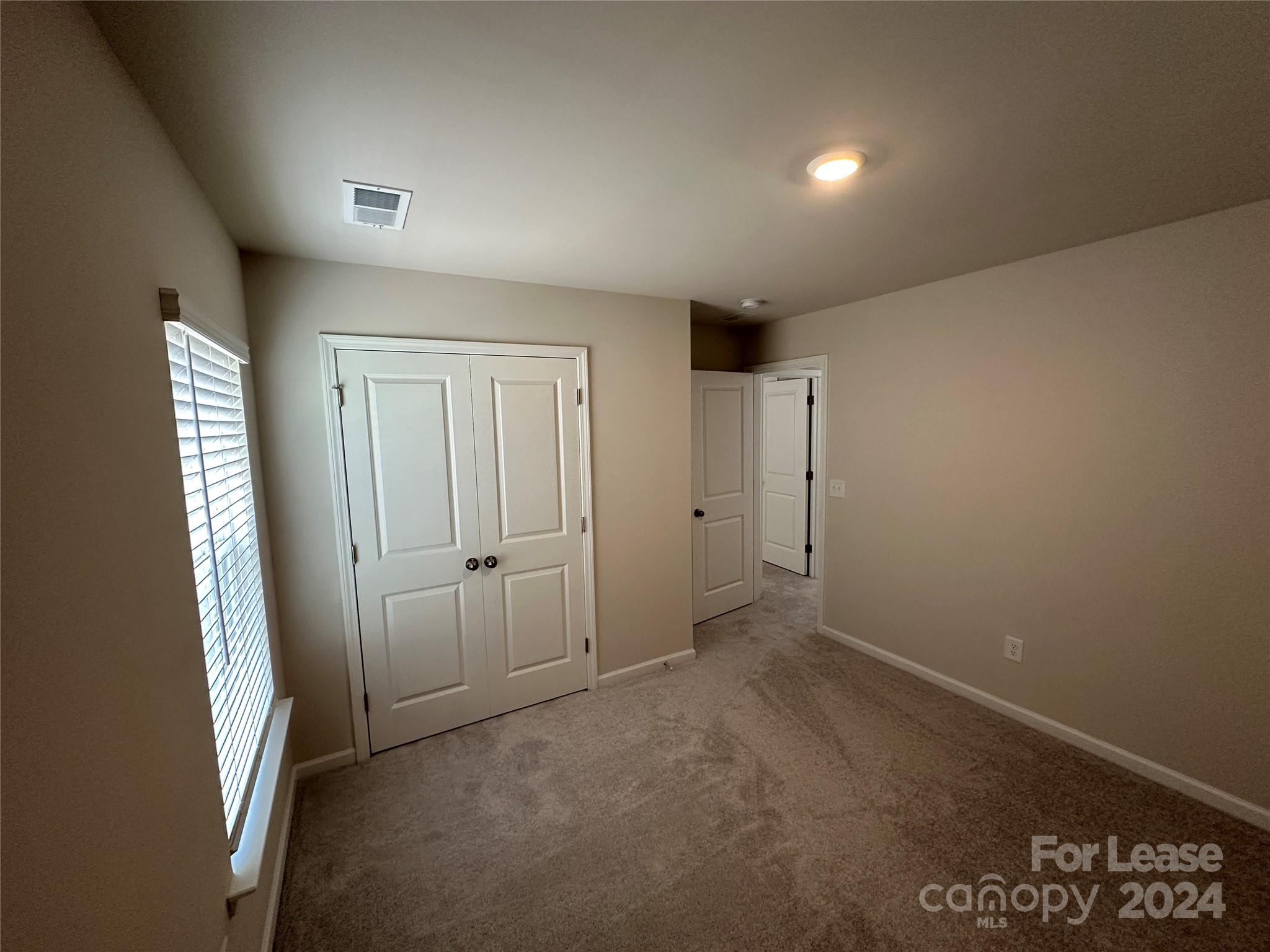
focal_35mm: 14
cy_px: 476
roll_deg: +1.1
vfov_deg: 85.7
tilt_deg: -6.1
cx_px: 635
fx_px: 514
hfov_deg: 102.1
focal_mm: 2.22
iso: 250
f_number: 2.2
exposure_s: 1/120
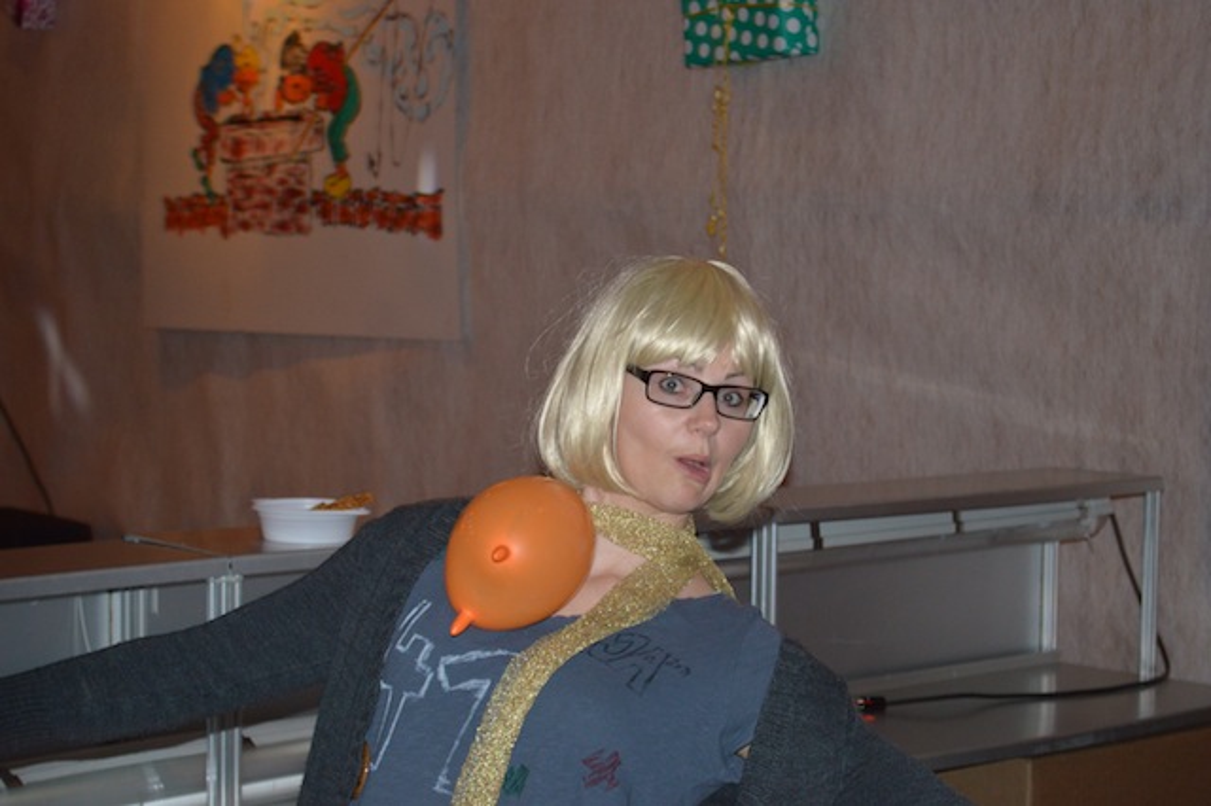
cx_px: 606
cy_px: 403
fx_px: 2622
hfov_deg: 26.0
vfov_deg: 17.5
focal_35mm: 78
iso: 800
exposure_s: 1/30
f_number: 5.6
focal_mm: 52
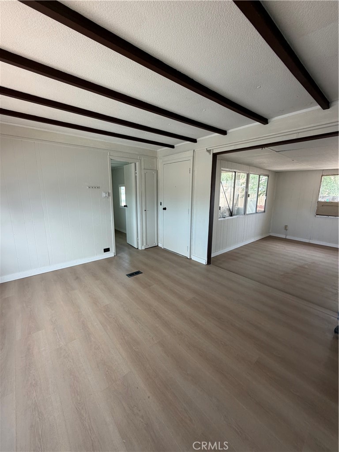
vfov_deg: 102.1
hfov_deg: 85.7
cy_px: 226
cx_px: 170
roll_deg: -0.5
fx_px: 183
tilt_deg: -11.0
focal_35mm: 14
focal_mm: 2.22
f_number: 2.2
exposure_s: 1/121
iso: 125
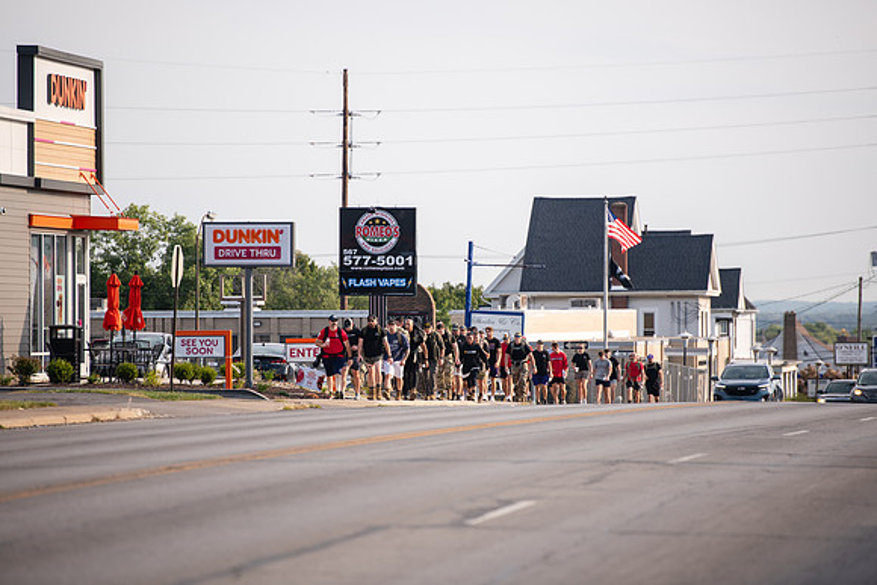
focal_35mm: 200
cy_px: 292
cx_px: 438
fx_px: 4873
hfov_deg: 10.3
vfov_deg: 6.9
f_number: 3.5
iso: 80
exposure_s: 1/640
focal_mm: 200
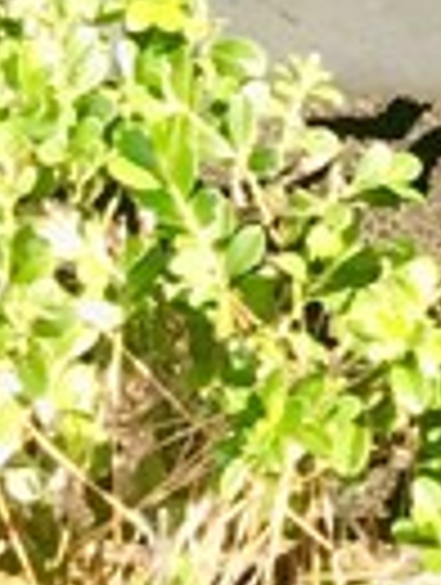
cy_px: -1562
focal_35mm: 228
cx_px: 468
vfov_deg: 7.1
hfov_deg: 6.5
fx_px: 3860
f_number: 2.2
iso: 25
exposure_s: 1/30
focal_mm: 4.15
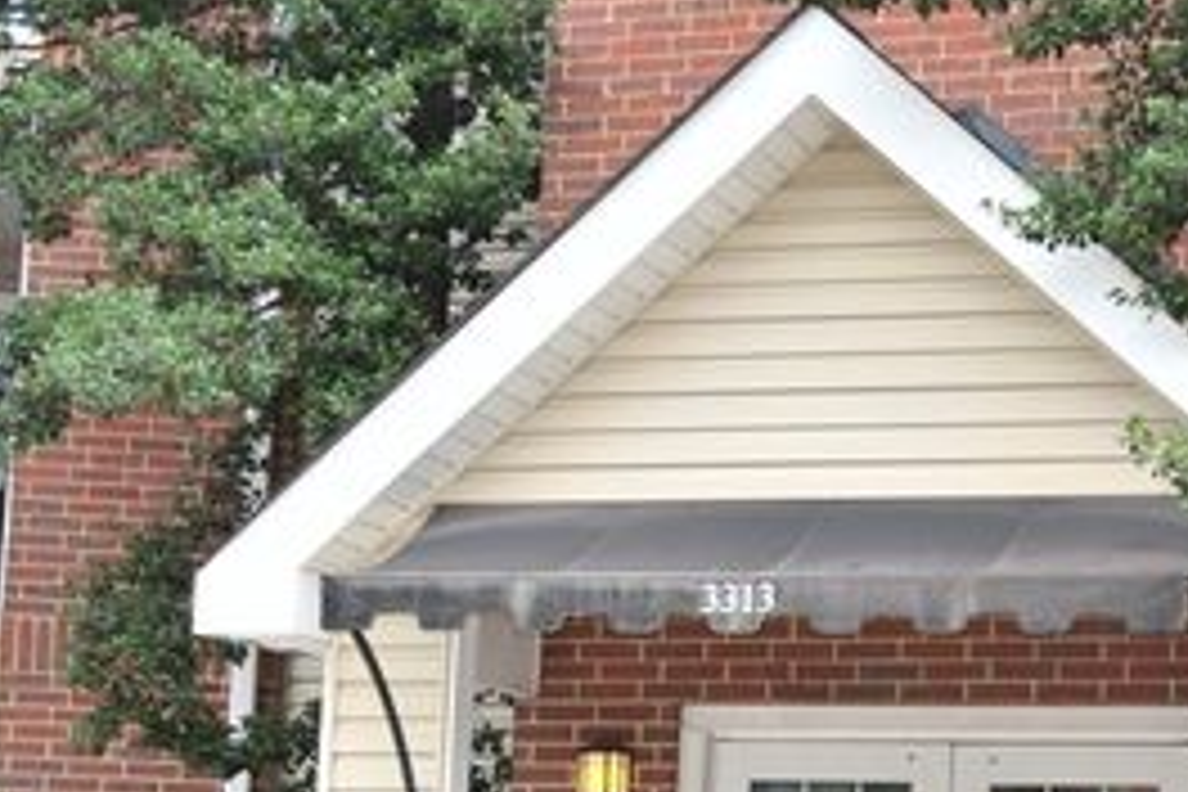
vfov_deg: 15.3
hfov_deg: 22.6
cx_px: 1048
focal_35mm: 88
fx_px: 2902
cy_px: 736
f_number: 5.6
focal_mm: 31
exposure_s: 1/125
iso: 100
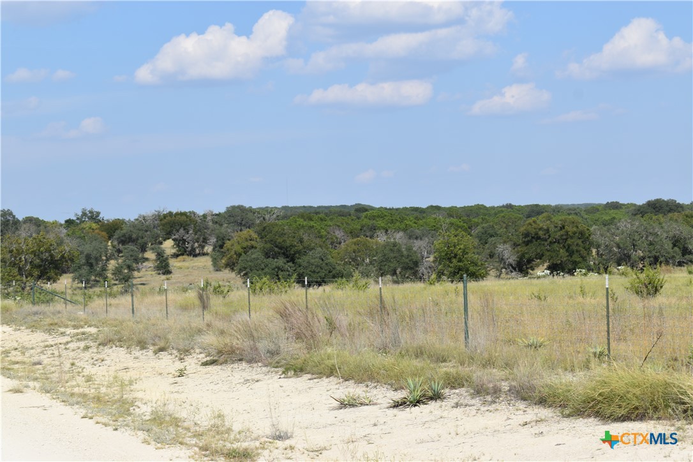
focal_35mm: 82
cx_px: 346
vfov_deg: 16.6
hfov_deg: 24.6
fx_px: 1588
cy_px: 231
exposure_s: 1/320
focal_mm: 55
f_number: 9
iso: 100
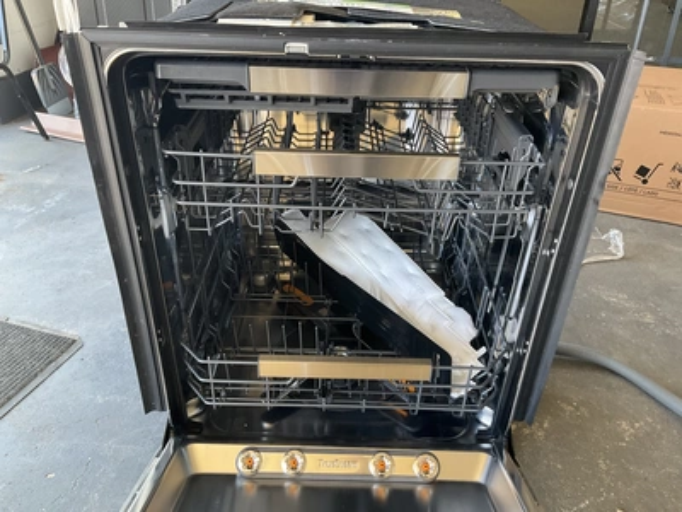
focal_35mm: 29
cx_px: 341
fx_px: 571
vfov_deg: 48.2
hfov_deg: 61.7
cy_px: 256
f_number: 1.8
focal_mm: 3
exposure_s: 1/60
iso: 80
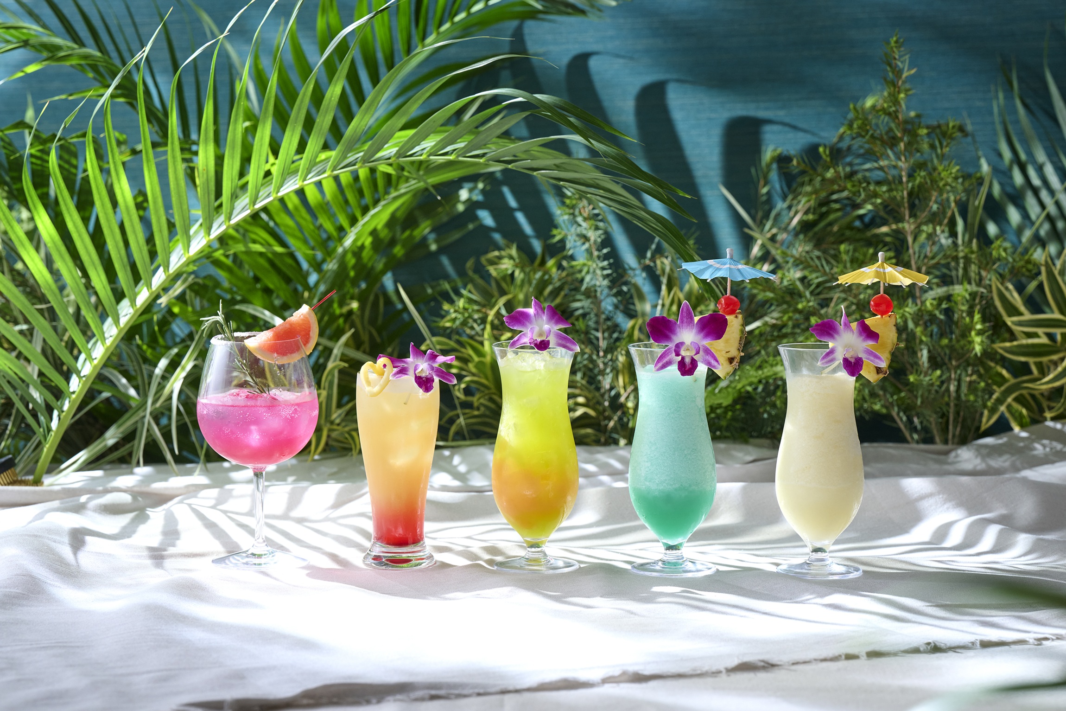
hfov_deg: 18.6
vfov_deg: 12.5
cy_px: 356
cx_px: 533
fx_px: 3257
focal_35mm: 110
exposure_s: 1/160
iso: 800
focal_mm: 110
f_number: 7.1
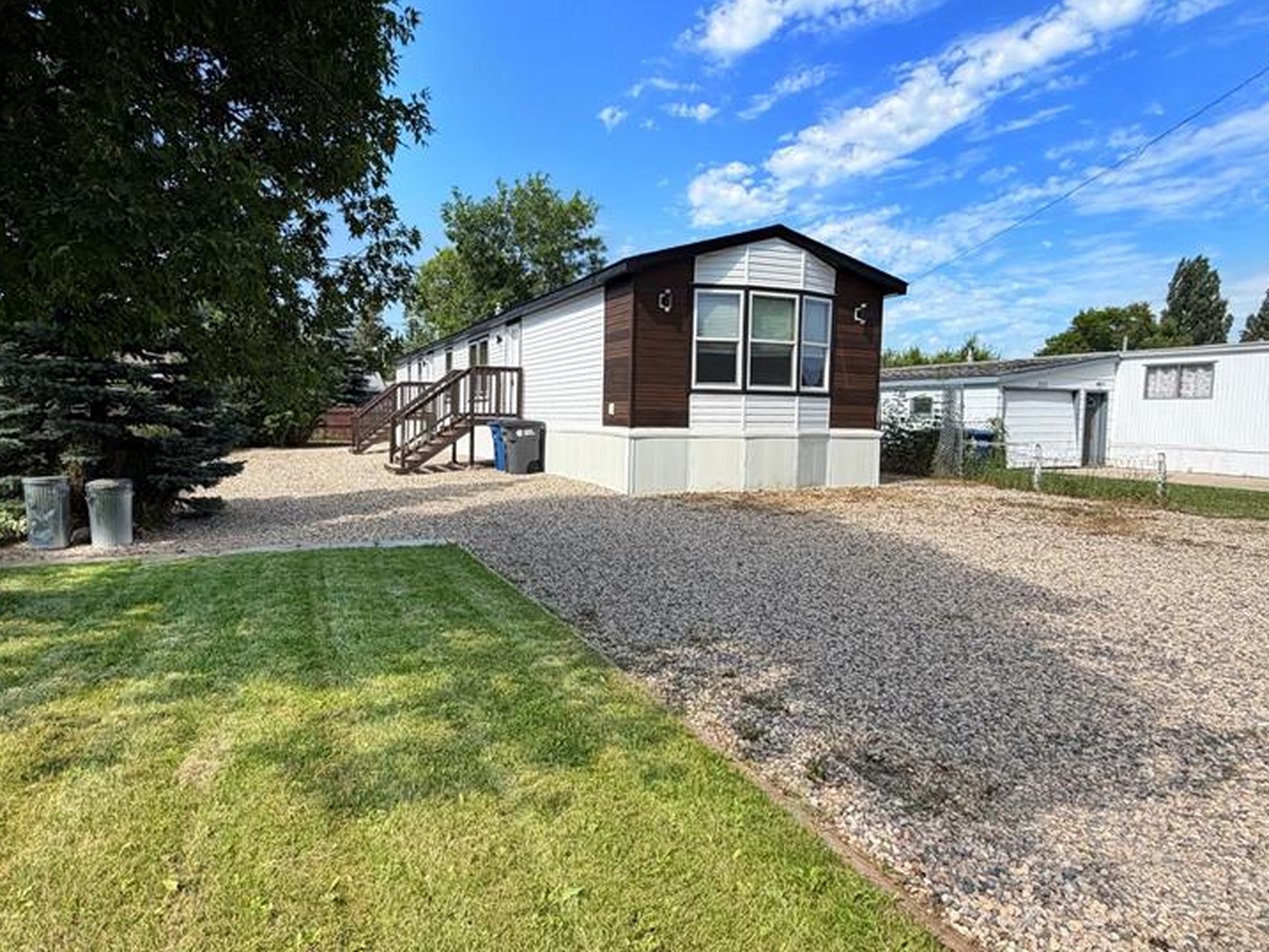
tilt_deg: -4.1
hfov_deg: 81.2
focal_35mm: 20
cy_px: 471
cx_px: 543
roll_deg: +1.9
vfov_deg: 66.0
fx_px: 733
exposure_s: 1/770
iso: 32
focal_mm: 2.22
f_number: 2.2
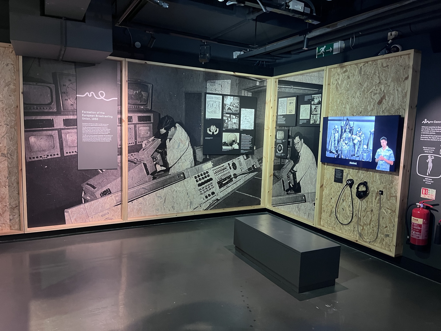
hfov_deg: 67.3
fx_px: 331
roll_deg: -1.9
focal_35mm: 26
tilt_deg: -7.3
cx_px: 220
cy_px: 166
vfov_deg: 53.1
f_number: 1.6
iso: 400
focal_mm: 5.1
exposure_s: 1/33
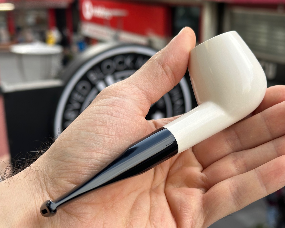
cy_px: 115
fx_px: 430
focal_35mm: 51
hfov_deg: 36.6
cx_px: 152
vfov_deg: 29.7
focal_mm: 6.86
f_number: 1.78
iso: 64
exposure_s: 1/552
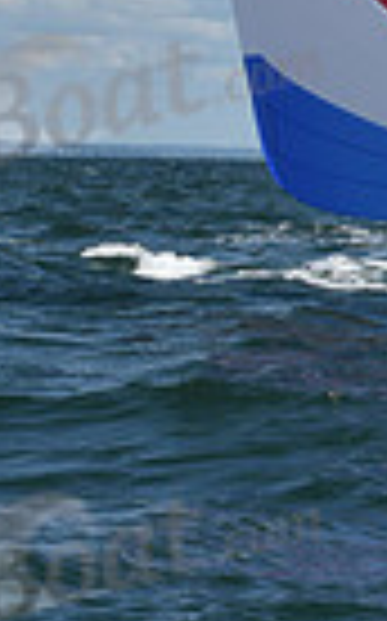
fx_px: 5428
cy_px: -166
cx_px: 556
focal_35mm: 321
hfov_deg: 4.1
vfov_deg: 6.5
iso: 250
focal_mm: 75
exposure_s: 1/1250
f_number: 9
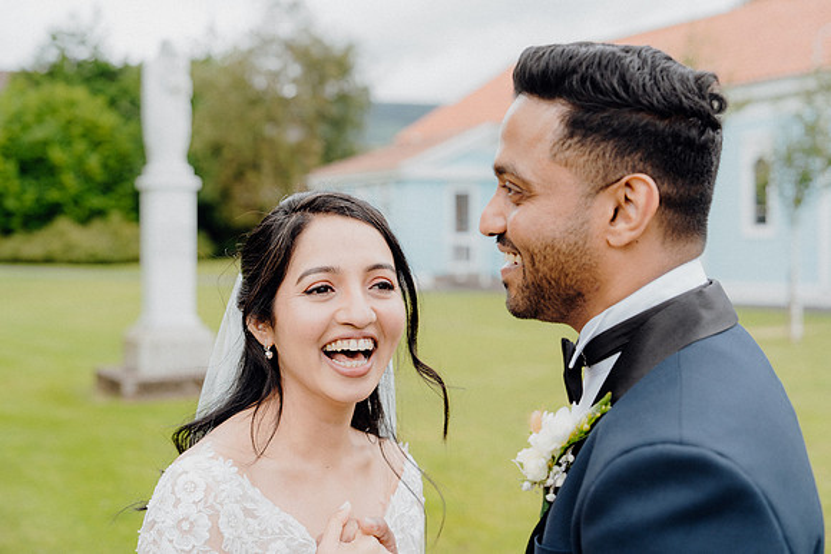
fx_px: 1154
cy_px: 277
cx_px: 416
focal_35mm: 50
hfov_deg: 39.6
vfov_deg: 27.0
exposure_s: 1/250
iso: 125
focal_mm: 50
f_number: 3.5
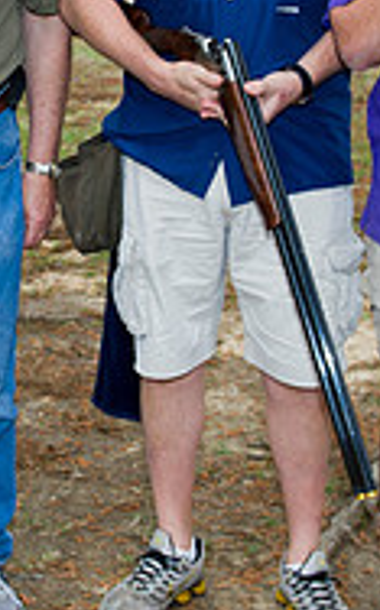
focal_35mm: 88
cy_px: 104
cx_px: 42
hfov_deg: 14.7
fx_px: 1463
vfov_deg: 23.2
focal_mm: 28
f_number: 7.1
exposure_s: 1/200
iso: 400
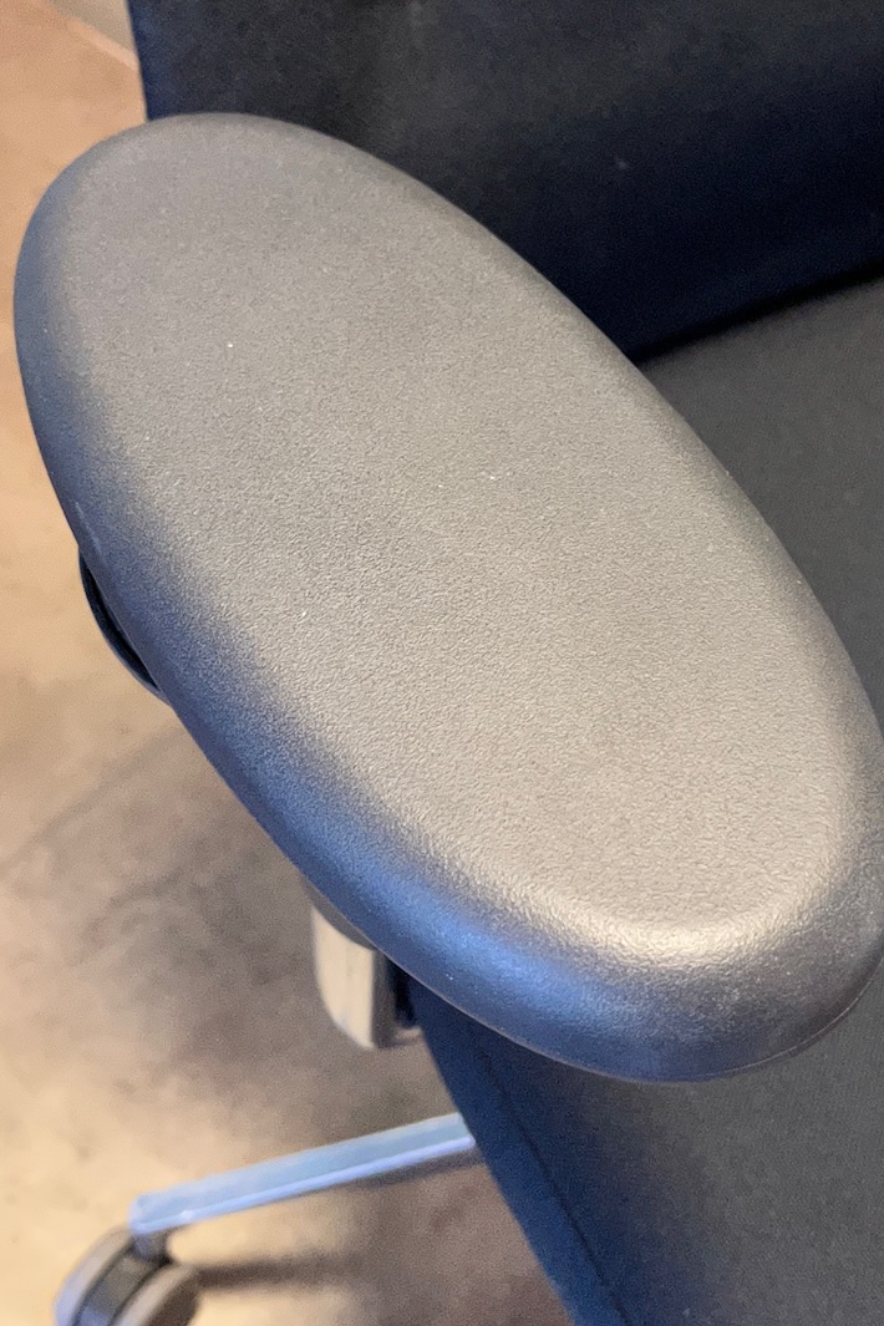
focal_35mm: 52
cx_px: 618
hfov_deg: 25.8
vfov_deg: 38.0
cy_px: 498
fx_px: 1915
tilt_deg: -46.2
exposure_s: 1/33
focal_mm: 5.1
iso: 640
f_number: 1.6
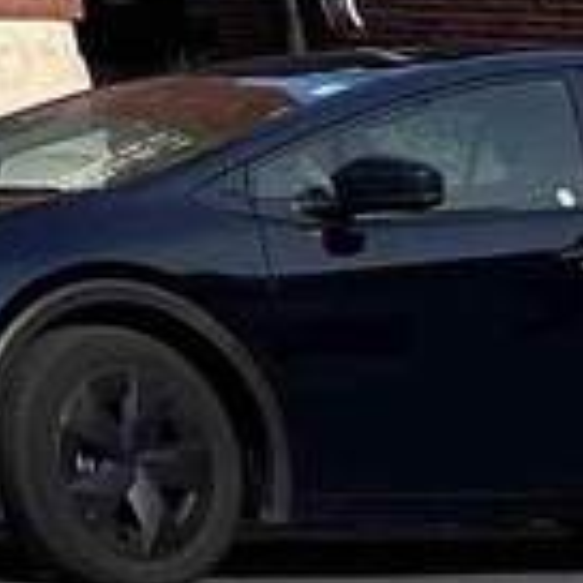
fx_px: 4135
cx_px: -2010
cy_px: -1093
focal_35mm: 217
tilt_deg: +12.2
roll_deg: +0.3
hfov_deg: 6.2
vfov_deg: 7.3
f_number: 1.5
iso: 50
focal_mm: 5.7
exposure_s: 1/2762
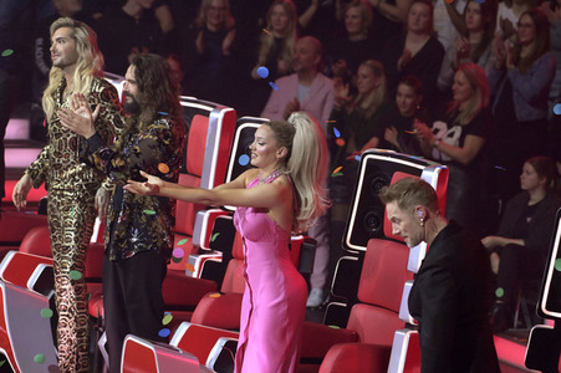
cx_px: 280
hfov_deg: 9.4
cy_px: 186
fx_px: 3426
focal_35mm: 220
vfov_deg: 6.2
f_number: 5.6
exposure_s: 1/400
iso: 12800
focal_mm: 220
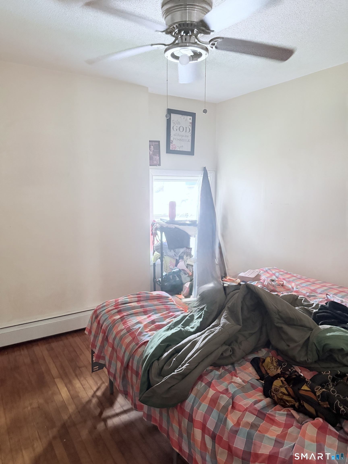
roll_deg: -0.6
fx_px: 322
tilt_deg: -7.7
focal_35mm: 24
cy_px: 232
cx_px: 174
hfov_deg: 56.8
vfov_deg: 71.6
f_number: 1.78
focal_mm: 6.76
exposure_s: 1/45
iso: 800
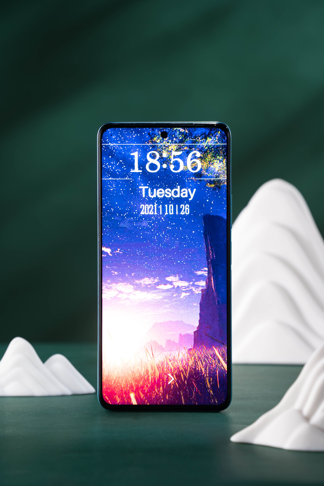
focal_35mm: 191
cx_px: 162
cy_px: 243
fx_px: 2578
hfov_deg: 7.2
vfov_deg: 10.8
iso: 100
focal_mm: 191
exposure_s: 1.6
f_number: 9
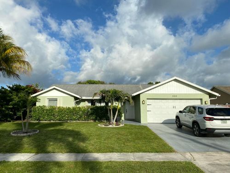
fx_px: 173
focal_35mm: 26
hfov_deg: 67.3
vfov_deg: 53.1
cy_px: 86
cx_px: 115
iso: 32
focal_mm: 4.25
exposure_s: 1/5025
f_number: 1.8
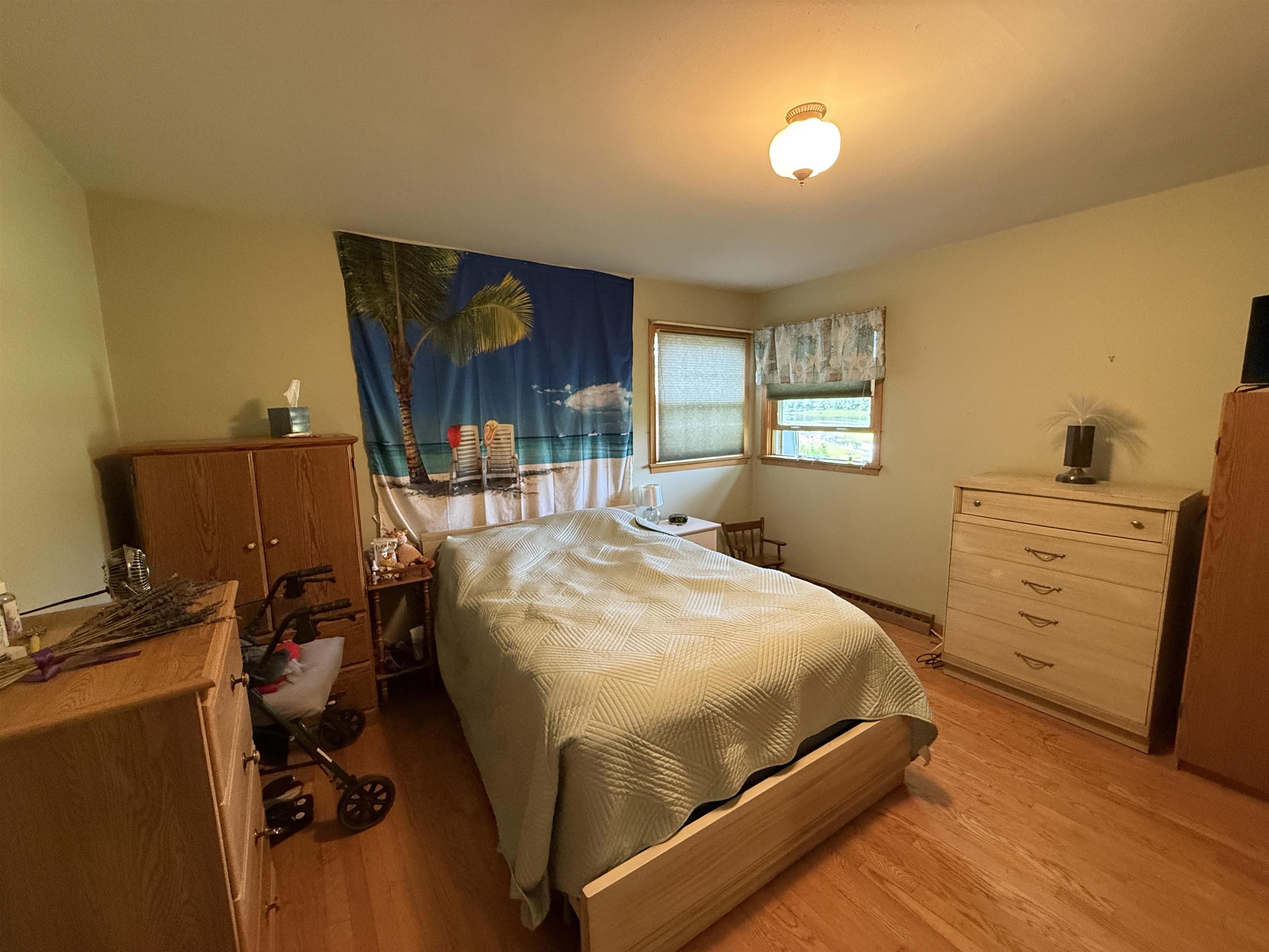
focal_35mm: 14
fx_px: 513
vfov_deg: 85.7
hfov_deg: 102.1
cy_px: 476
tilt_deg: -7.9
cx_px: 634
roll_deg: +0.7
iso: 500
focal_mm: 2.22
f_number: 2.2
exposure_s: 1/60
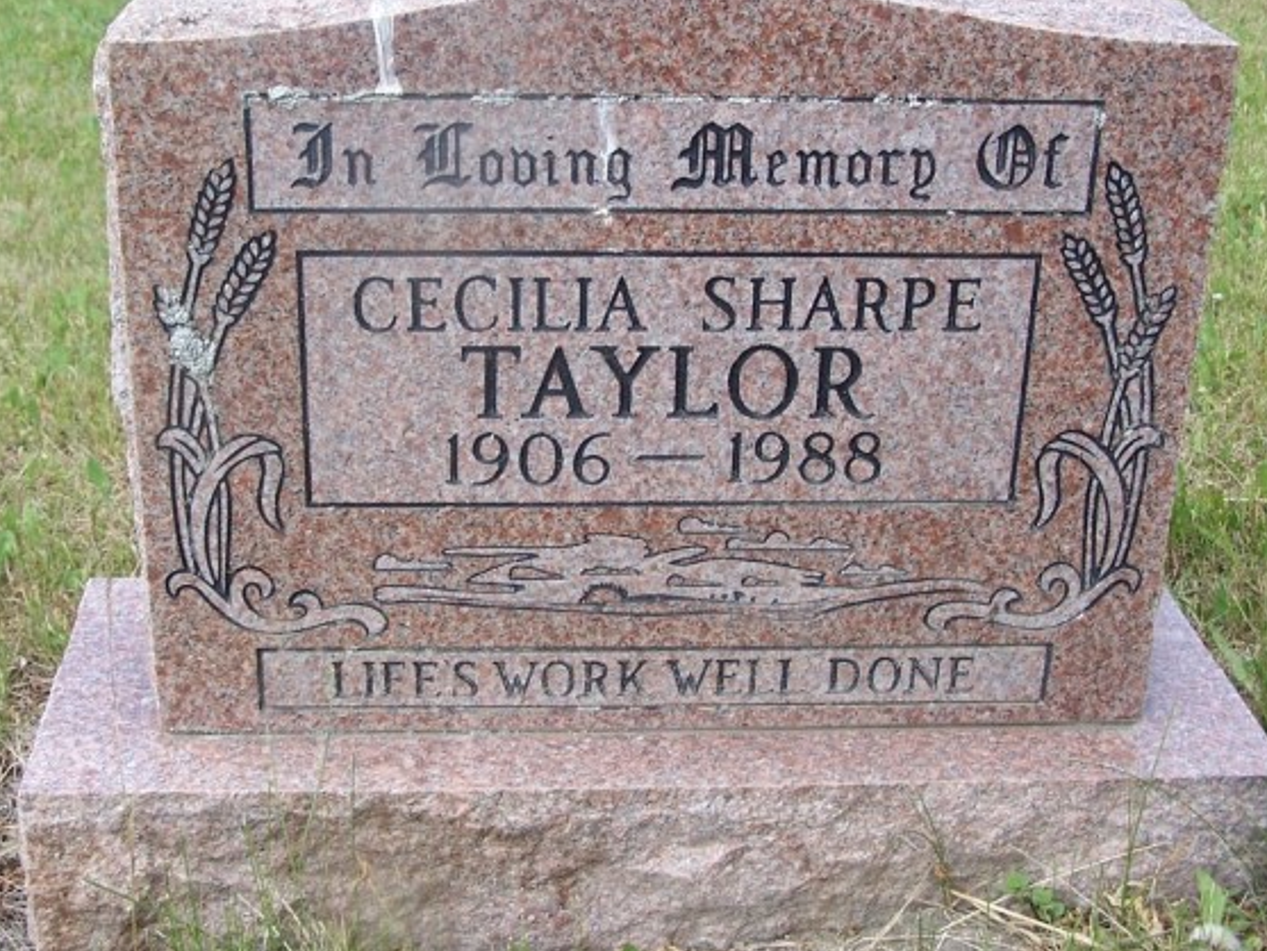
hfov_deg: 35.5
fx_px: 1977
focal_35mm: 54
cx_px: 566
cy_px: 402
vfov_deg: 27.0
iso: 50
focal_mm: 7.1
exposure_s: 1/350
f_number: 2.8
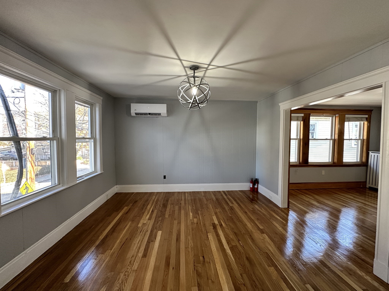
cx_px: 194
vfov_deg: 85.7
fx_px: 157
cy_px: 146
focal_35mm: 14
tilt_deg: -3.5
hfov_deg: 102.1
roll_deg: -0.3
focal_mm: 2.22
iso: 200
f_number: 2.2
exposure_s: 1/120
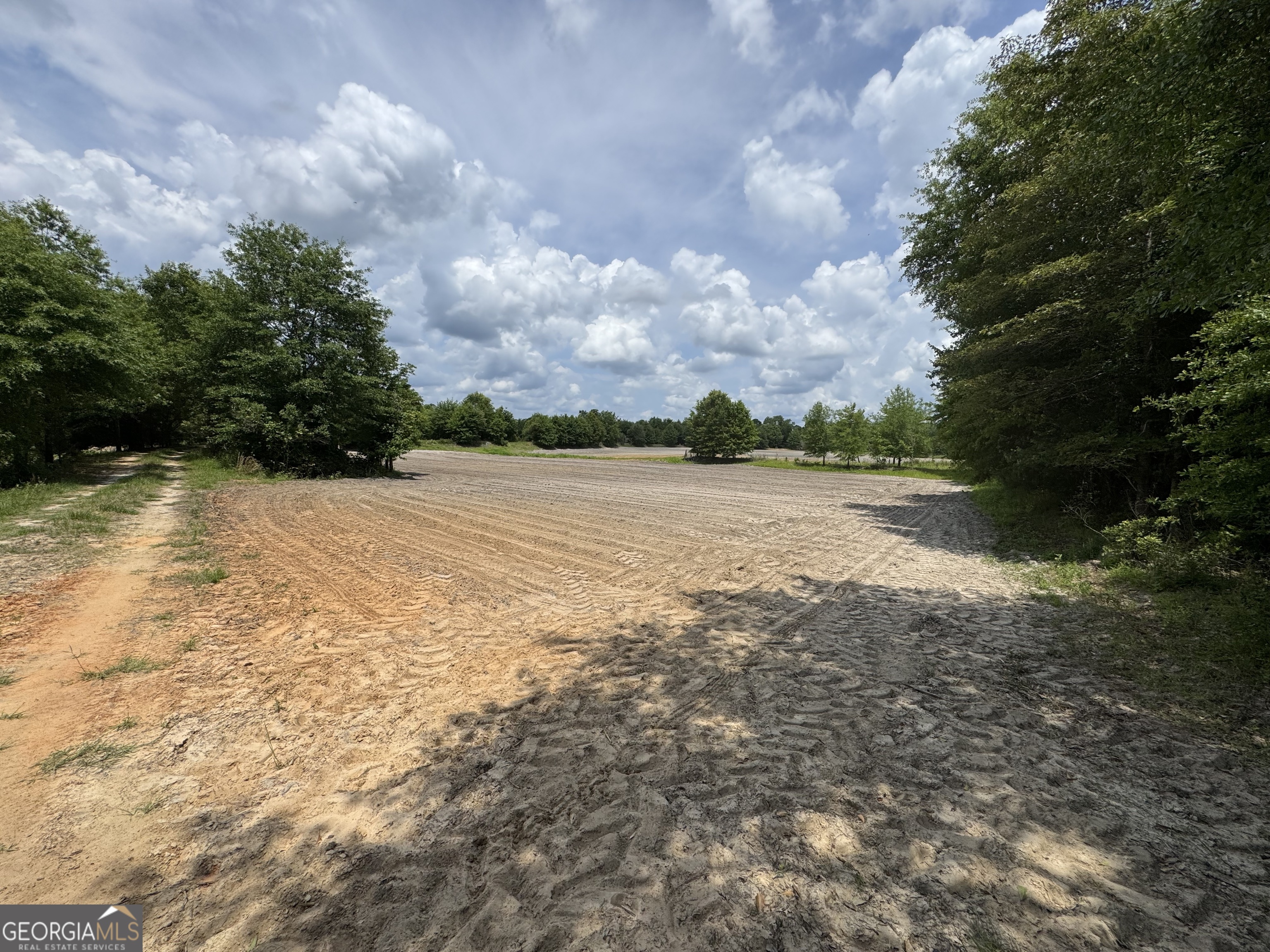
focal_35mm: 14
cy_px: 476
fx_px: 514
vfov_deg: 85.7
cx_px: 635
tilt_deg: -5.6
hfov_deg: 102.1
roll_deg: -2.3
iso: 50
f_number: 2.2
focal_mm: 2.22
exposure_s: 1/4132
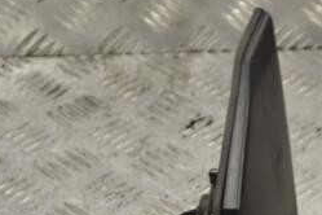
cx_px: 380
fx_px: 1485
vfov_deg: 8.2
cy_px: 220
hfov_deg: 12.1
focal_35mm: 166
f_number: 5.3
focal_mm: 46
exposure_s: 1/80
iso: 400
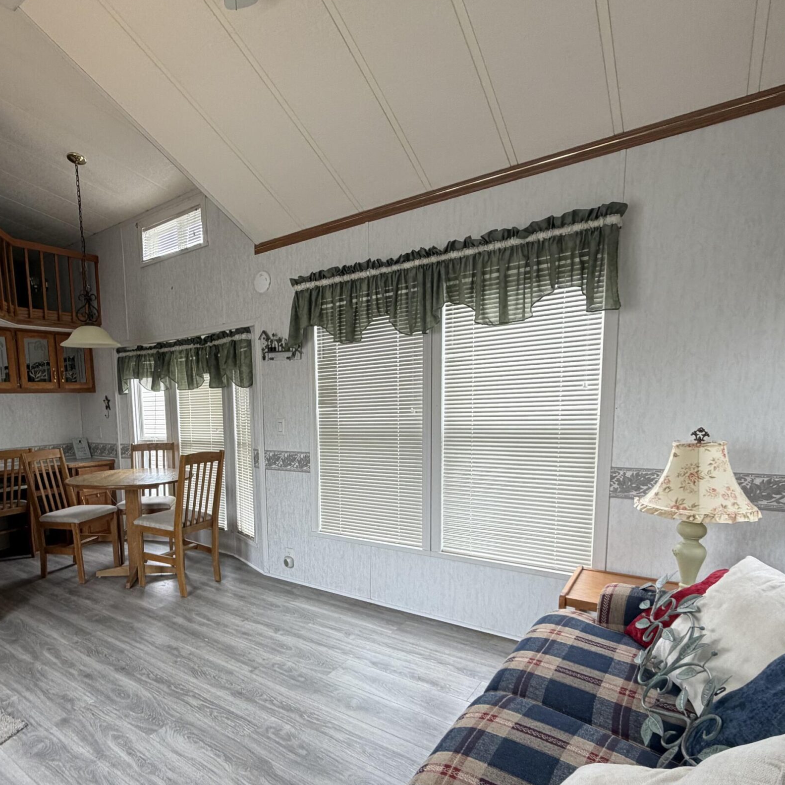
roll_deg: +1.5
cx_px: 282
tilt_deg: -7.6
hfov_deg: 73.2
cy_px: 469
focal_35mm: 20
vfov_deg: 74.1
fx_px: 513
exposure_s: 1/121
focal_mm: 2.22
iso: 125
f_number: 2.2
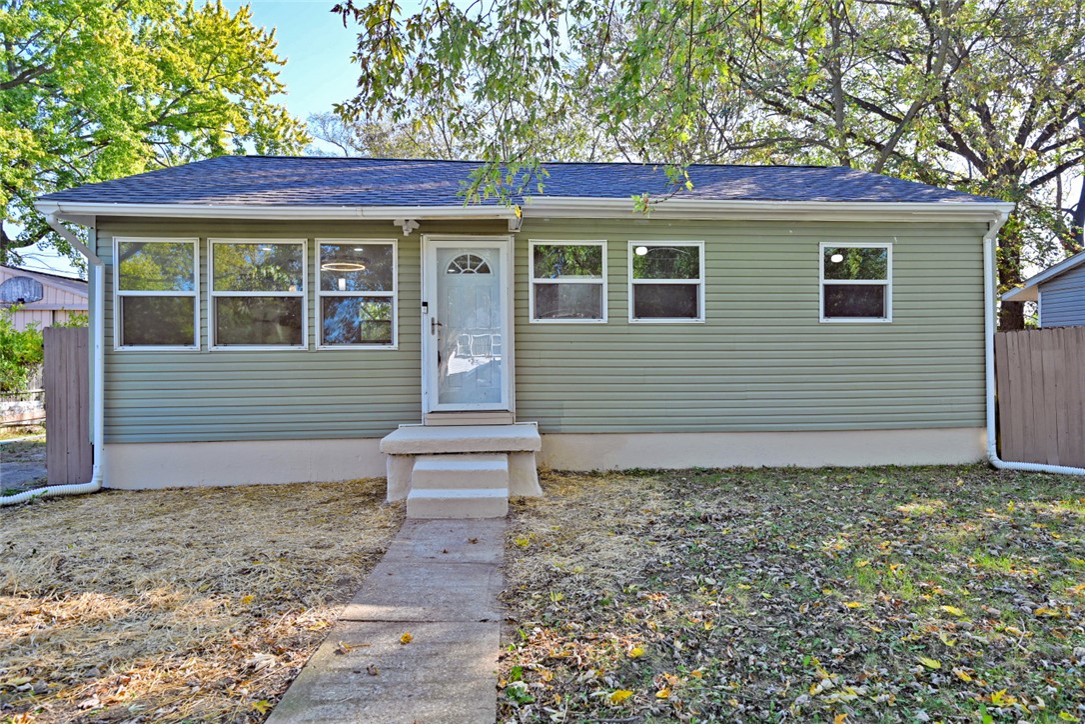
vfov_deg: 60.7
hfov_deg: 82.6
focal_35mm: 20
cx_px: 542
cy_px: 362
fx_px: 618
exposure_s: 1/250
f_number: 5.6
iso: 200
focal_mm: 20.5
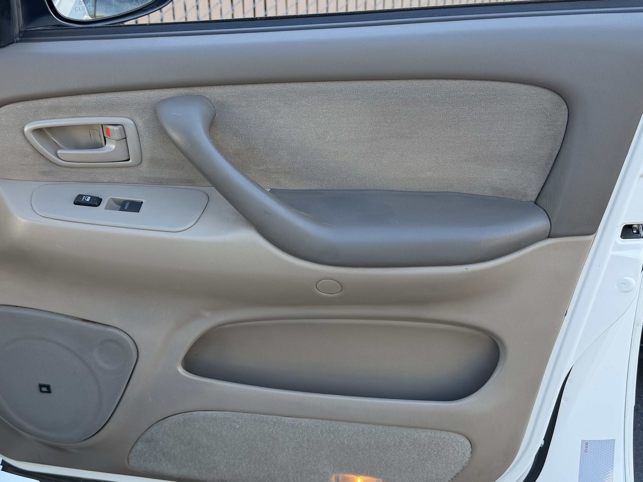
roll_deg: +0.9
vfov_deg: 36.7
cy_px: 207
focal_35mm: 39
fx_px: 724
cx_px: 265
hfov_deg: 47.7
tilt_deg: -23.8
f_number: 1.78
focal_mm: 6.76
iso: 64
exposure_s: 1/250
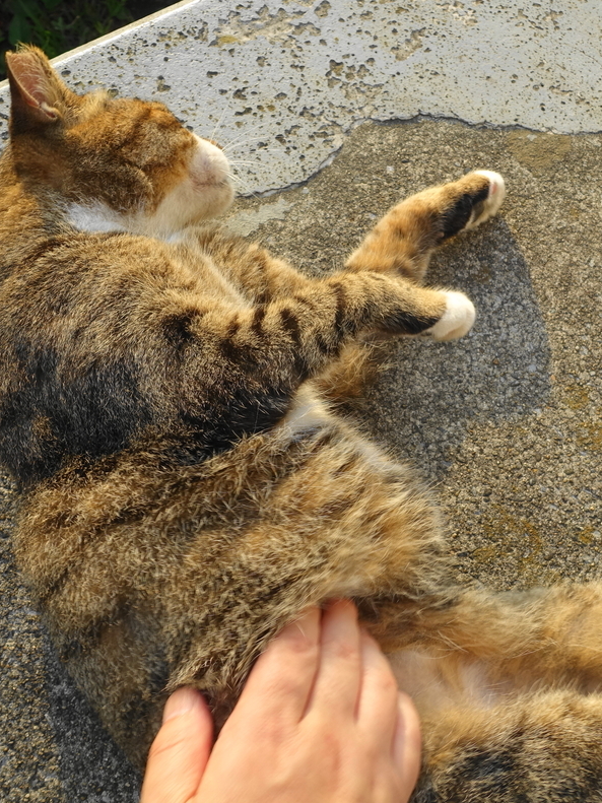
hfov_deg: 40.3
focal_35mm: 35
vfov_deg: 52.6
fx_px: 812
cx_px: 387
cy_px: 405
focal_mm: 8.8
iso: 125
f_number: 4
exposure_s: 1/250
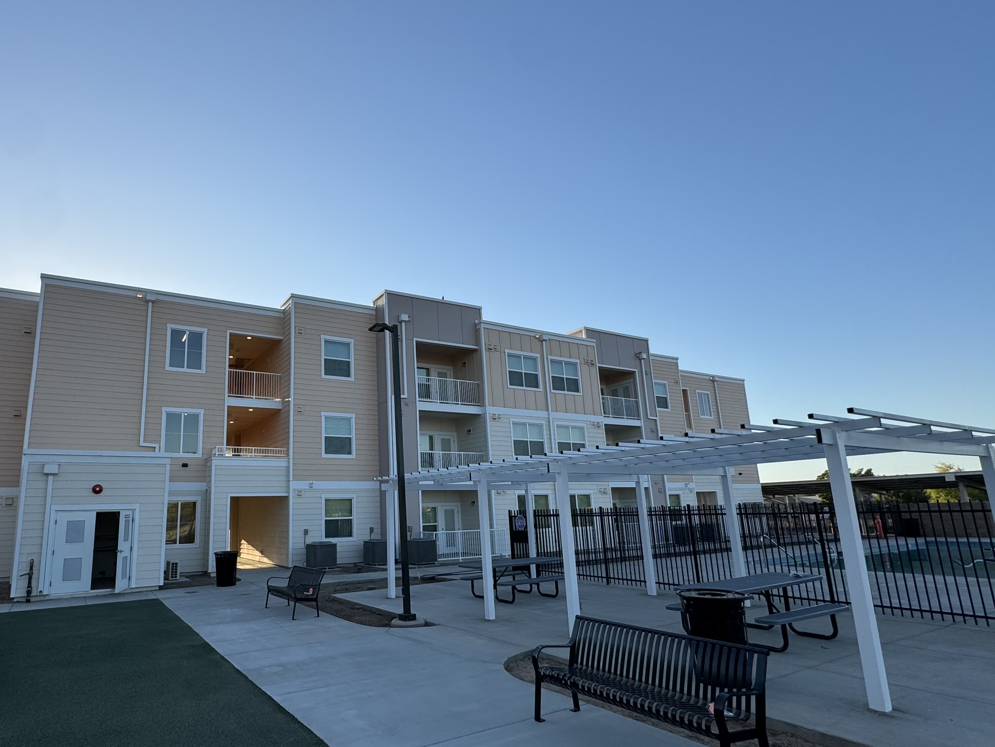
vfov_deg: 65.9
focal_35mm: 20
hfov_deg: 80.5
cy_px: 398
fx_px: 575
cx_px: 386
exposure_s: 1/1020
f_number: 2.2
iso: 50
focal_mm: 2.22
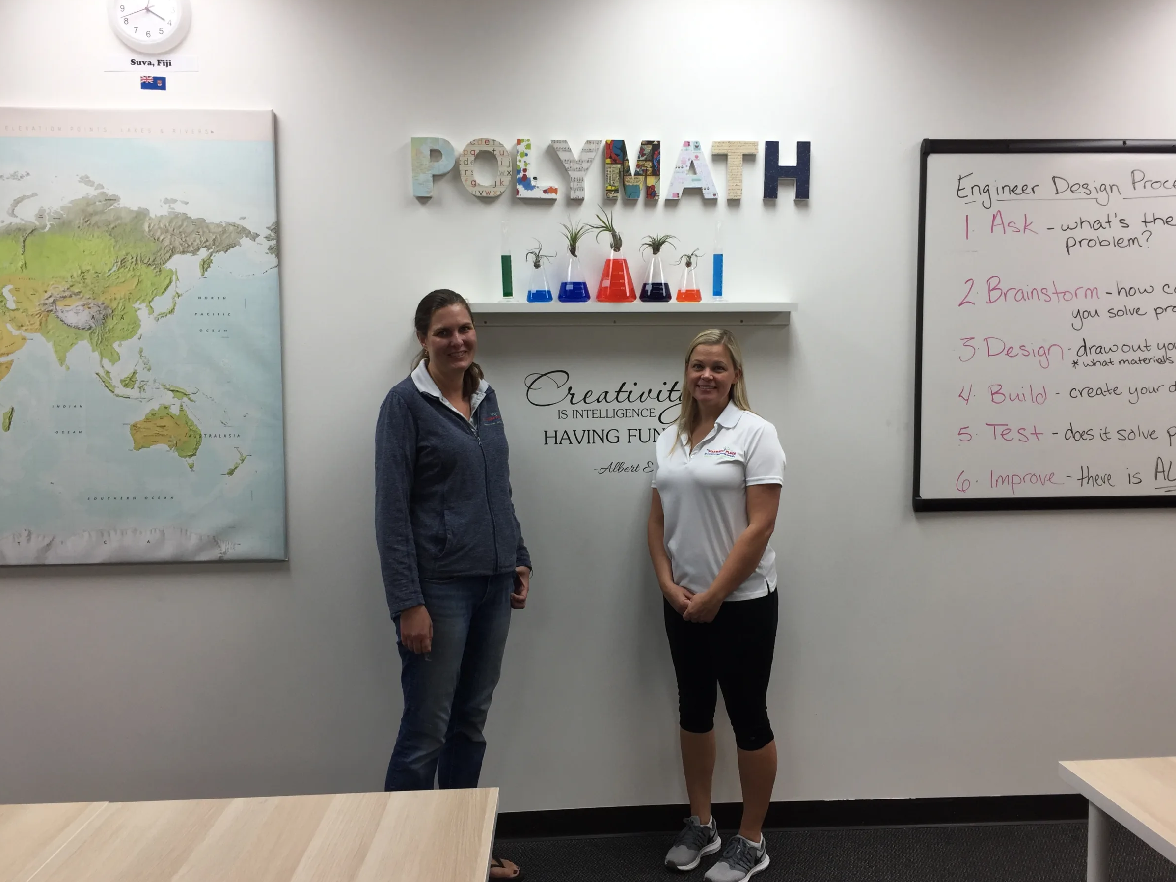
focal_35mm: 31
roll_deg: -0.2
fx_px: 1053
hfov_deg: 58.3
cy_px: 461
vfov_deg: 45.4
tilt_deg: -4.7
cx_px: 618
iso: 32
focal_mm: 4.15
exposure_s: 1/60
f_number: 2.2
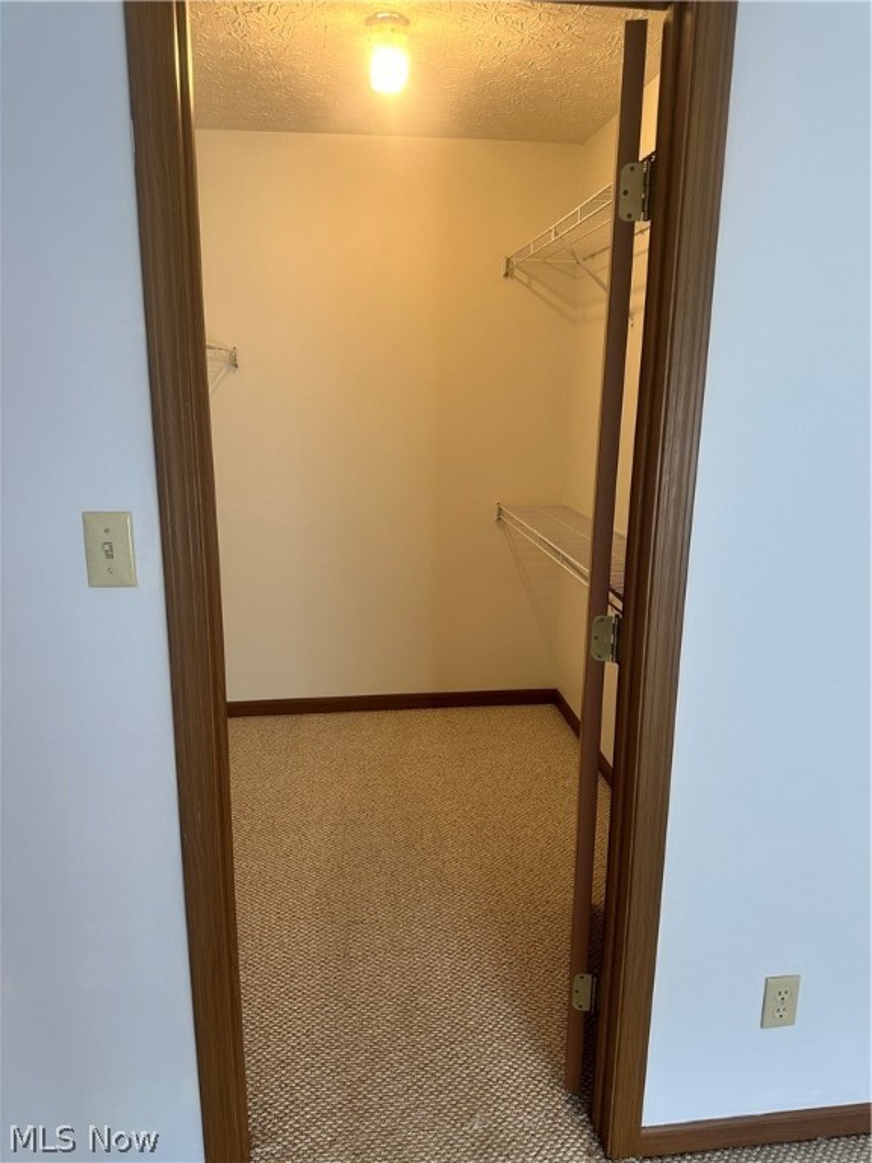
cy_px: 582
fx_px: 806
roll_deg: -1.8
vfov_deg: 71.6
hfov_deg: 56.8
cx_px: 436
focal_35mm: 24
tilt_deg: -14.4
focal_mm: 6.86
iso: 125
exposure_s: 1/60
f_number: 1.78
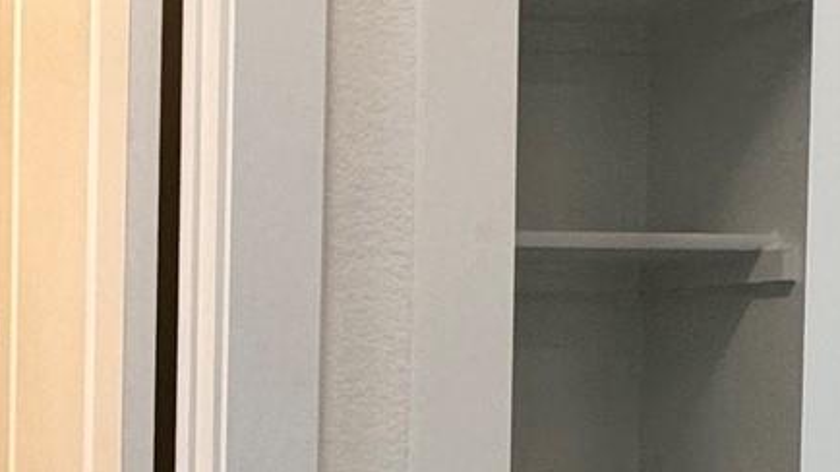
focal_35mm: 72
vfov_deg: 16.5
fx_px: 1603
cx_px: -159
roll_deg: -1.0
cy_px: 428
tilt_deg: -2.4
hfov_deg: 26.3
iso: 200
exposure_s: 1/60
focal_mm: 2.22
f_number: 2.2
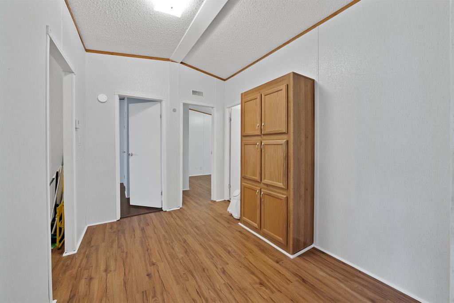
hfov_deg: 112.6
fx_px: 151
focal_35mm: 12
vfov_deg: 90.1
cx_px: 227
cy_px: 152
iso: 640
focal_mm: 12
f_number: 8
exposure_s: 1/2
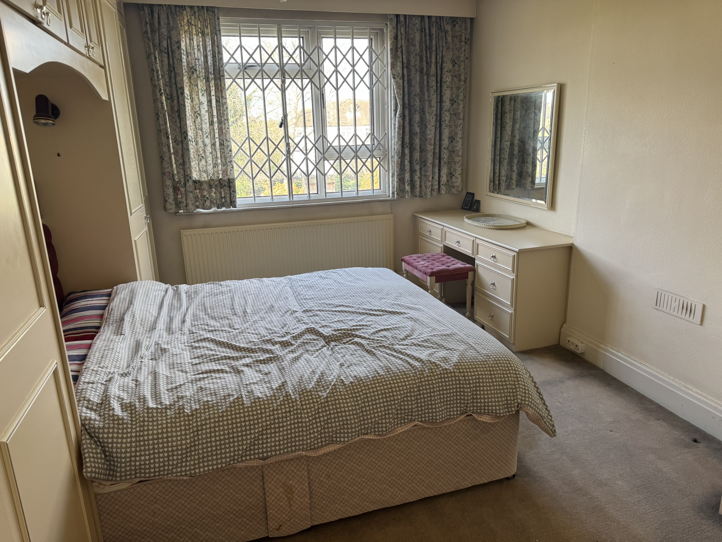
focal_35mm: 24
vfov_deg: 56.8
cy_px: 271
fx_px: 501
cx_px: 361
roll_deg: +2.1
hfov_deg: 71.6
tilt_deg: -14.4
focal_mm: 6.76
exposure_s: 1/121
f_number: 1.78
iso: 125
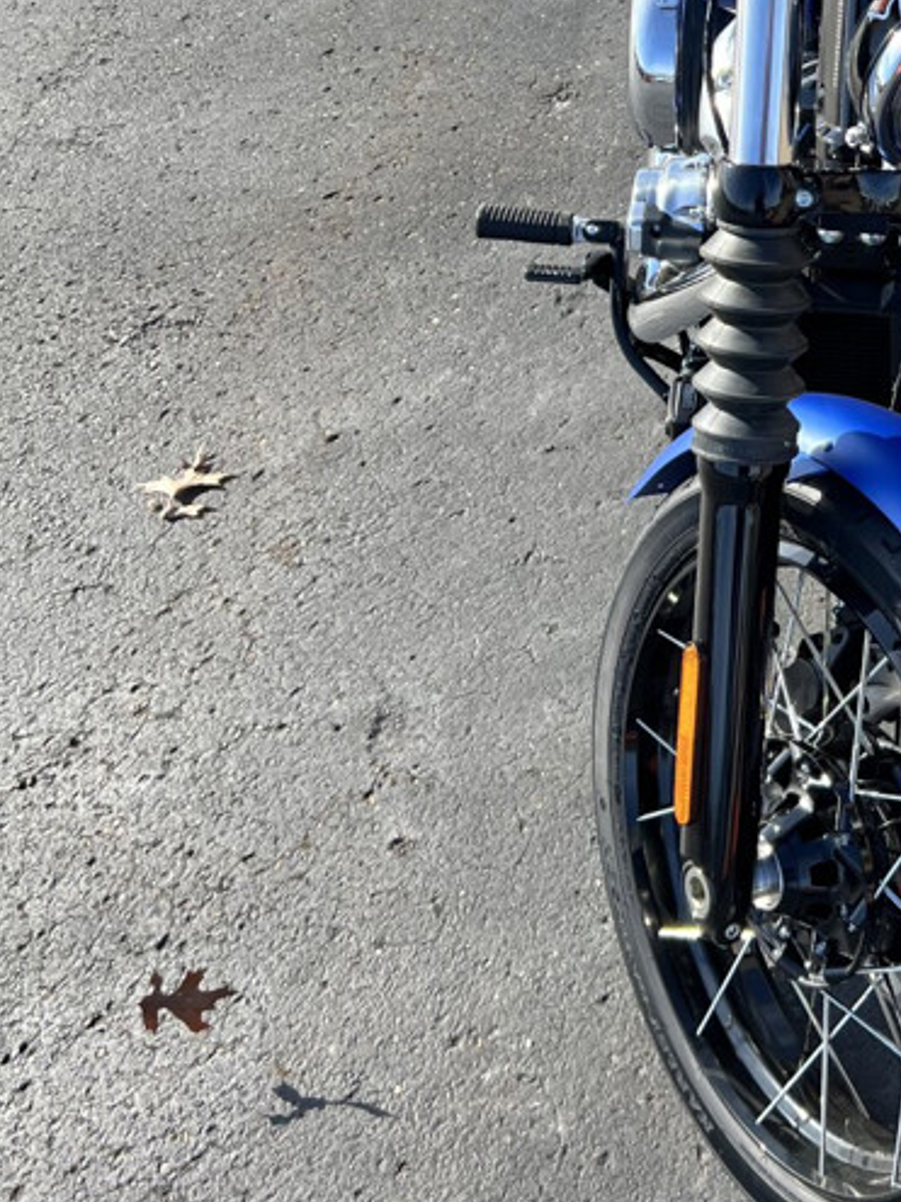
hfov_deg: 25.1
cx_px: 860
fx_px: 1944
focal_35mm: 56
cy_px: 251
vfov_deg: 33.4
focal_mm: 5.7
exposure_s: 1/1344
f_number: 1.5
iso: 50
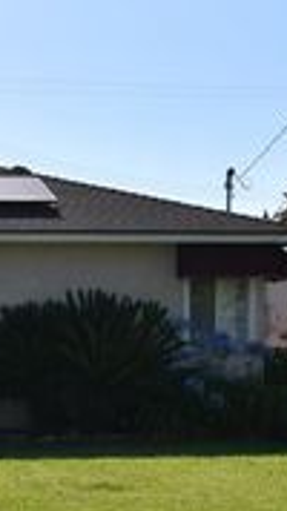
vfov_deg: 24.0
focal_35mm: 88
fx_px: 1192
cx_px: -250
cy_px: 357
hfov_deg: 12.4
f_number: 11
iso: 100
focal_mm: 20
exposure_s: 1/200
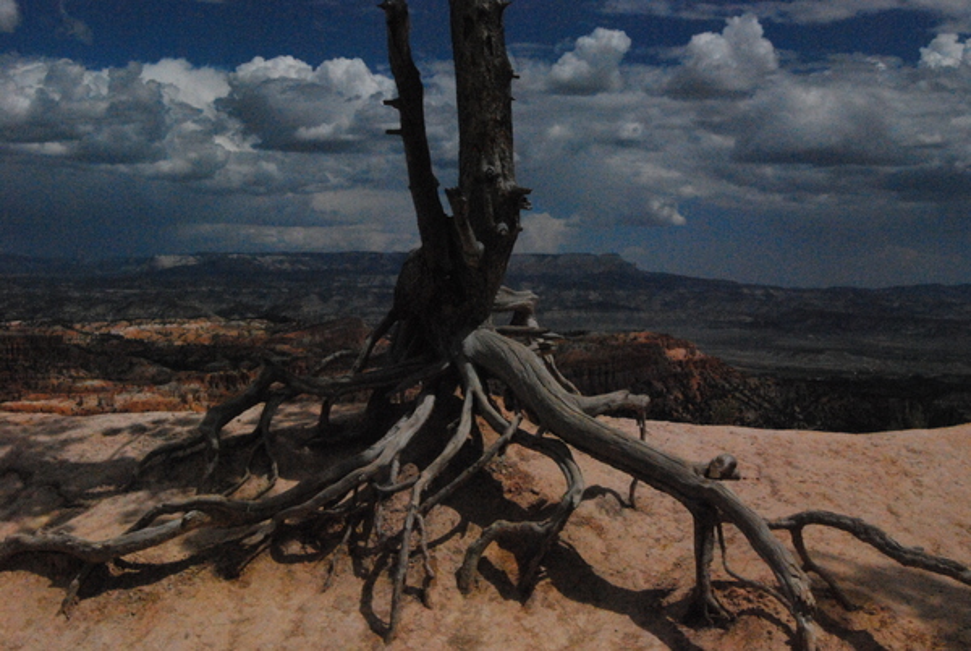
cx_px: 486
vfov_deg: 30.0
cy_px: 326
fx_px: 1216
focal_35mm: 45
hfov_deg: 43.5
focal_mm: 30
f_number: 29
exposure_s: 1/4000
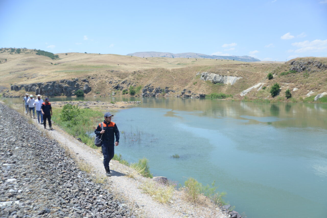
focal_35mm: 35
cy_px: 109
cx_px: 164
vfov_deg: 37.9
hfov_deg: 54.4
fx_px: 318
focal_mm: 35
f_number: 3.2
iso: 320
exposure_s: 1/3200
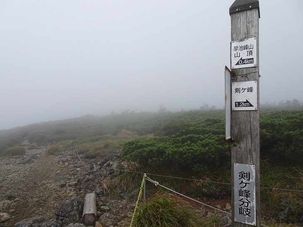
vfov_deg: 56.8
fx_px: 210
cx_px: 152
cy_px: 114
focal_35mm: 24
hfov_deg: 71.6
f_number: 3.5
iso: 80
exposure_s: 1/320
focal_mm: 4.1
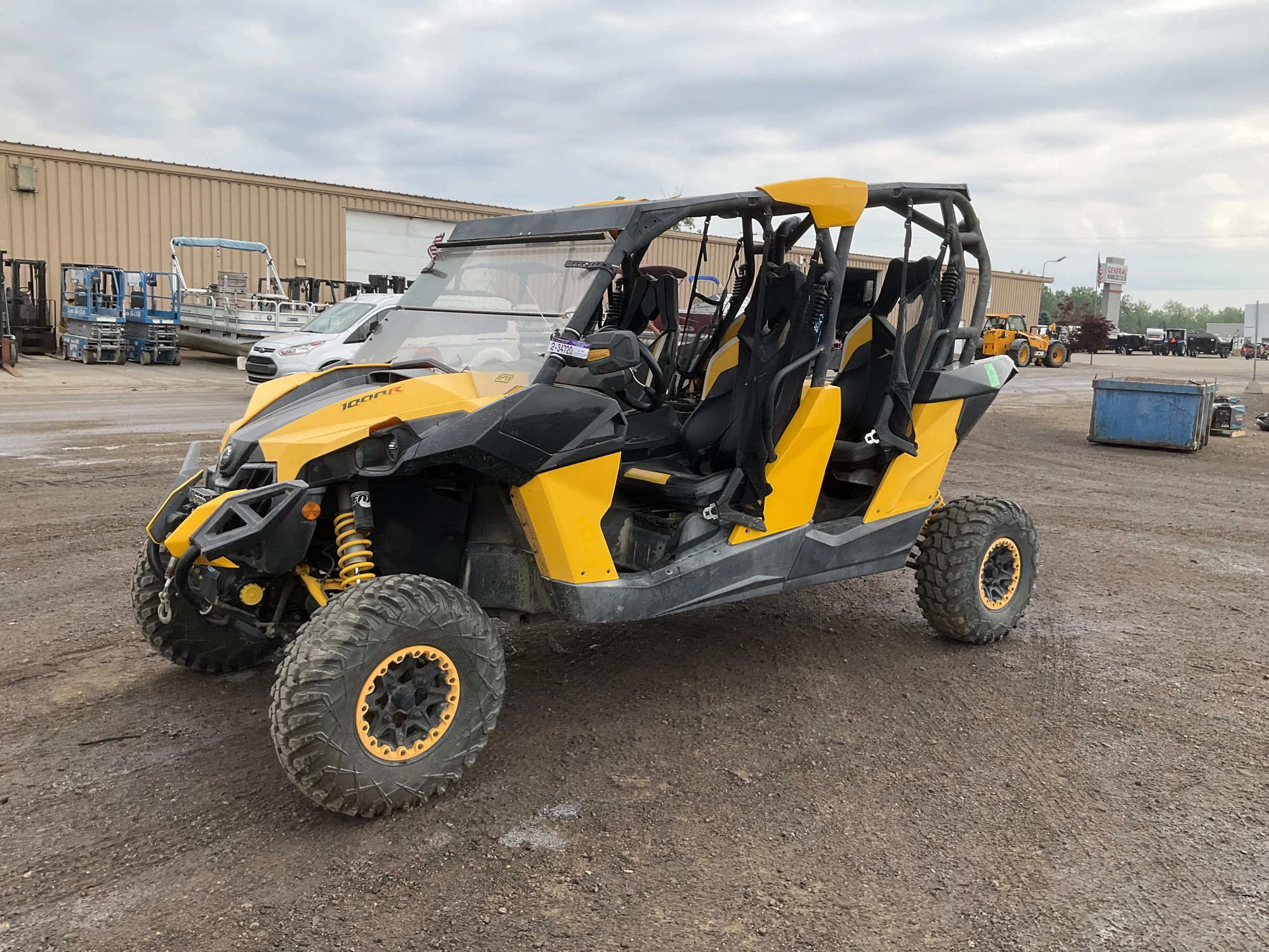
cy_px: 476
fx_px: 1063
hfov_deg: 61.7
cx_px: 634
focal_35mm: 29
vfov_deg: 48.2
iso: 25
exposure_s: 1/1035
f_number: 1.8
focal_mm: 3
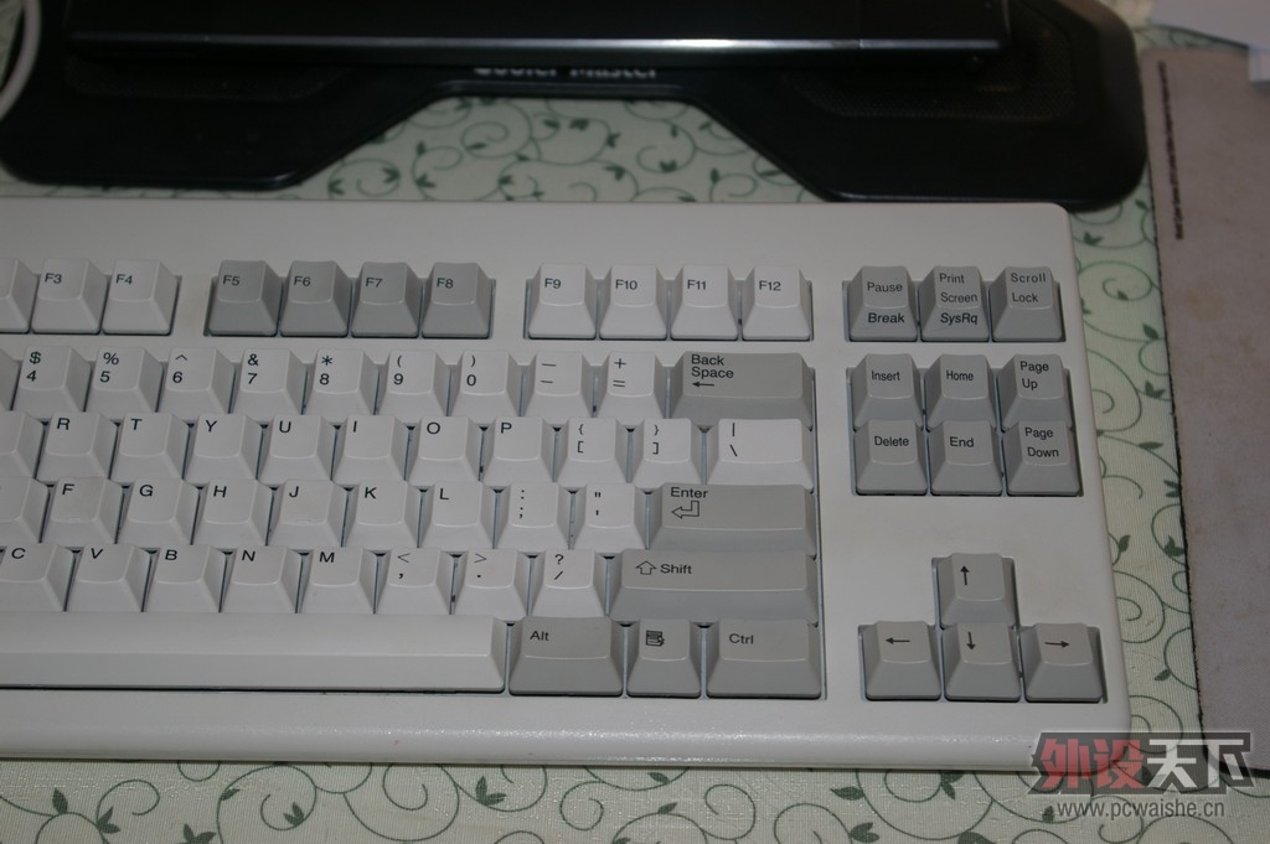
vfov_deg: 22.6
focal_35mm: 60
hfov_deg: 33.4
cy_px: 422
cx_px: 635
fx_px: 2115
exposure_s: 1/60
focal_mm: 40
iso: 200
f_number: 5.6
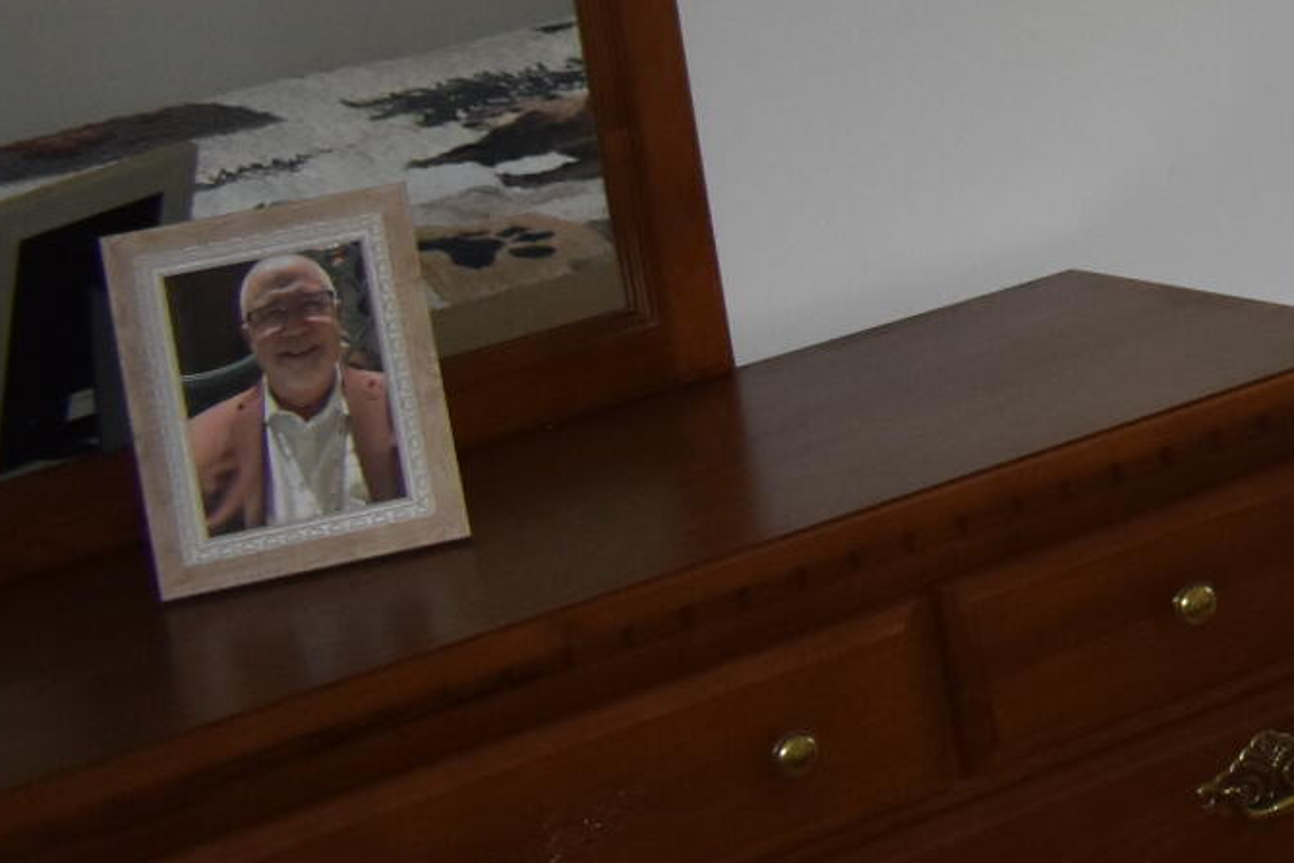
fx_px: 4349
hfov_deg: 13.6
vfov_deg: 11.0
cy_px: -312
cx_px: 2849
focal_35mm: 121
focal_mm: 18
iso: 800
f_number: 3.5
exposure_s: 1/60
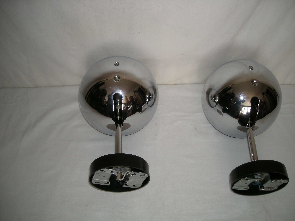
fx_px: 298
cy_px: 110
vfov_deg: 40.7
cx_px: 148
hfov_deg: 52.6
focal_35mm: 35
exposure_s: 1/57.4
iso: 50
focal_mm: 5.7
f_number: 2.8
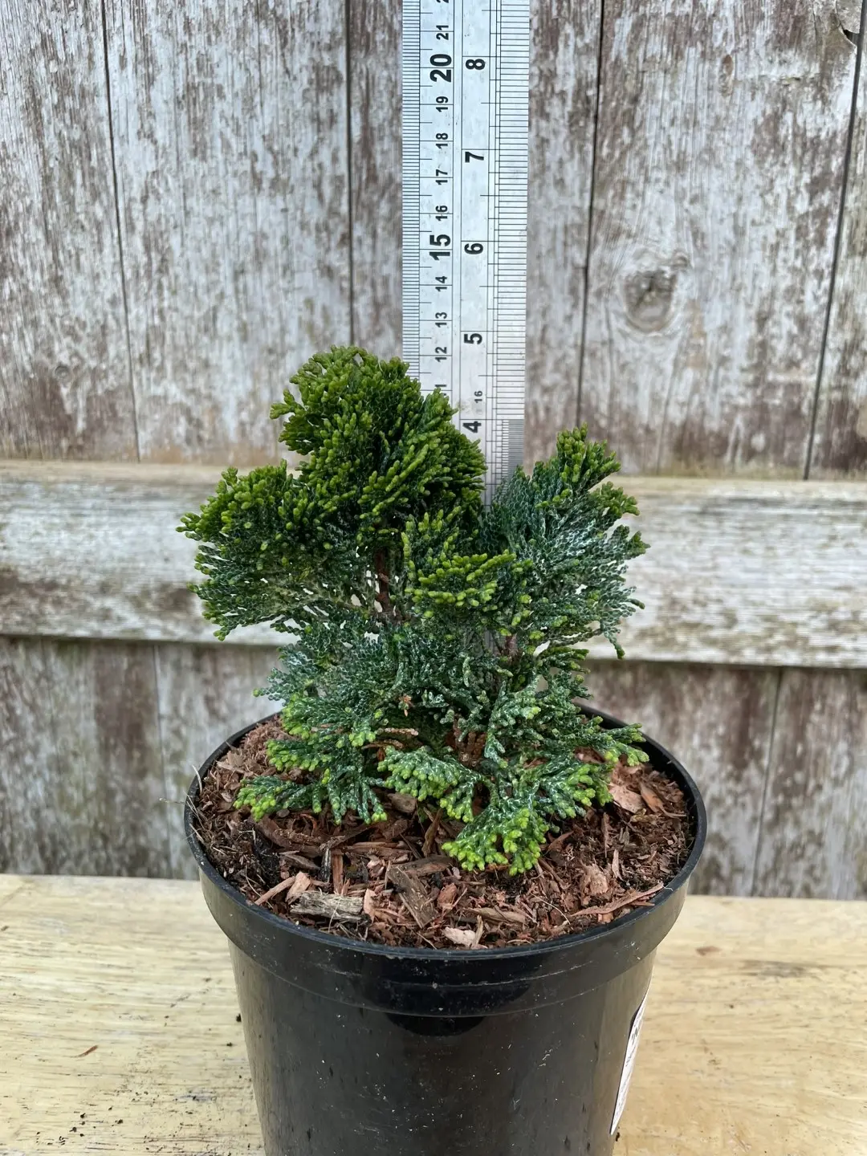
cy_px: 578
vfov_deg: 67.3
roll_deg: -2.2
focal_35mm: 26
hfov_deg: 53.1
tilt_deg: -17.8
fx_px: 868
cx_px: 434
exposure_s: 1/121
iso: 50
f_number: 1.6
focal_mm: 4.2
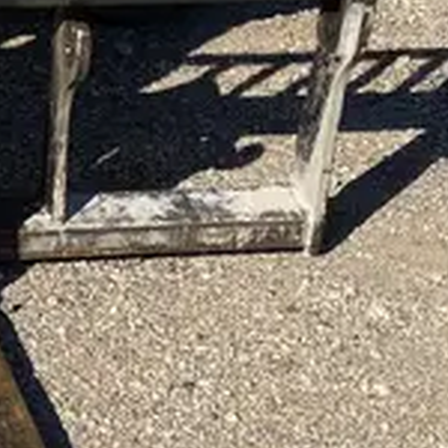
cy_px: 91
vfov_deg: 15.5
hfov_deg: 14.7
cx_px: -170
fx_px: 1640
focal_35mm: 112
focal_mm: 4.25
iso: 32
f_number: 1.8
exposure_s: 1/3497
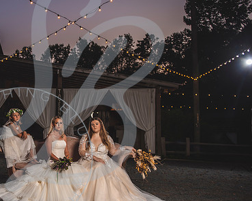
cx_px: 57
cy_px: 100
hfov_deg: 44.0
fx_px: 298
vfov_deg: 37.3
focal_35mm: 40
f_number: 2.8
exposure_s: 1/125
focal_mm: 26
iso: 100
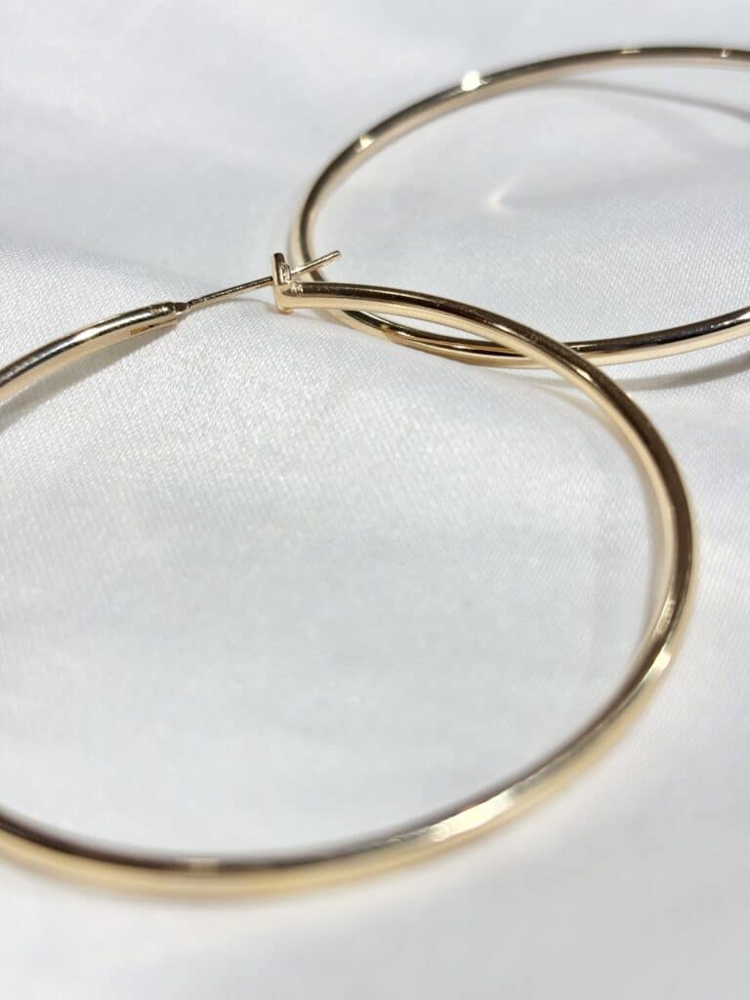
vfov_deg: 36.8
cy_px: 500
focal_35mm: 52
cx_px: 375
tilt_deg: -23.6
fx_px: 1502
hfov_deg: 28.0
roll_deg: +7.9
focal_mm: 5.96
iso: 32
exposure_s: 1/374
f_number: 1.6
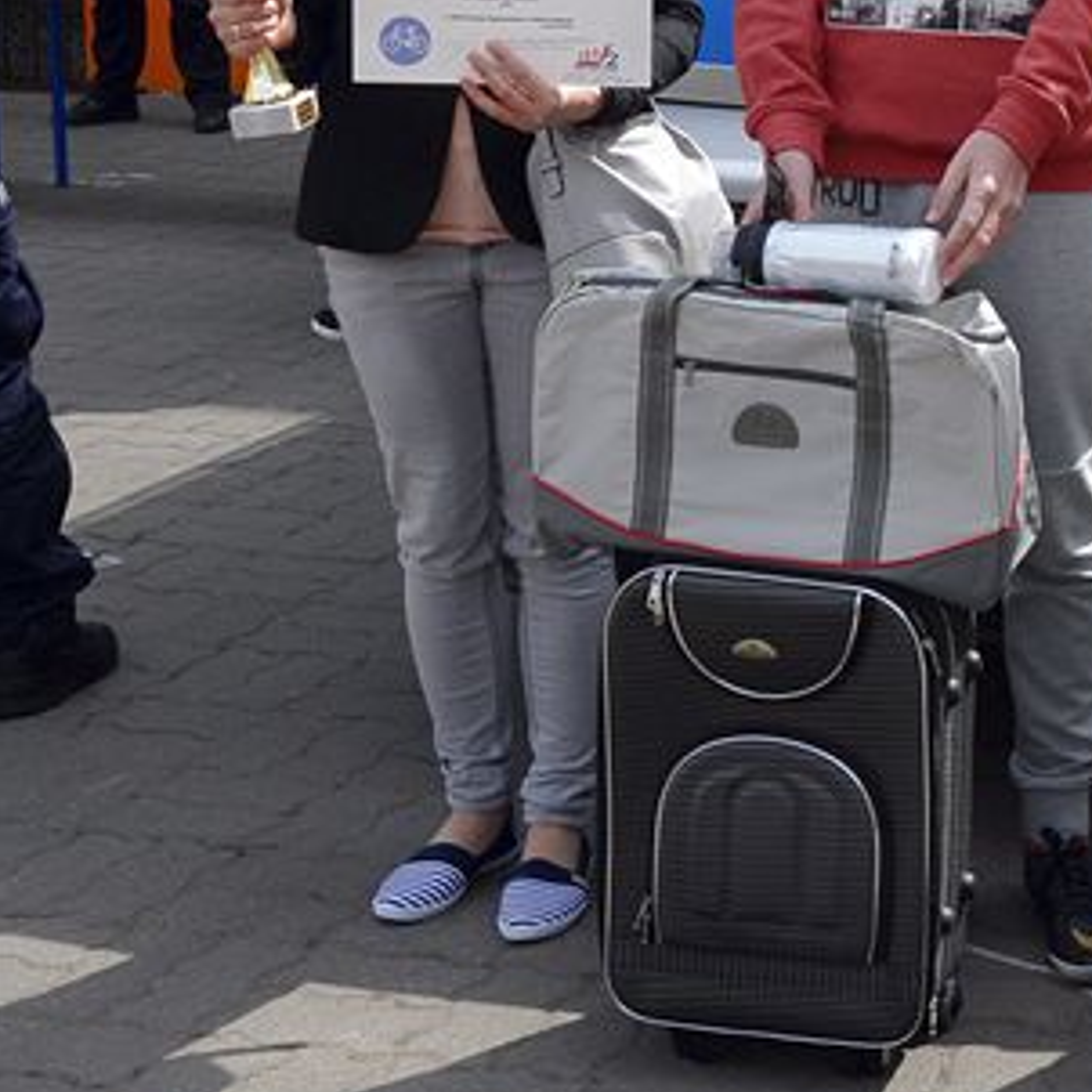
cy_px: 201
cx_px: 1410
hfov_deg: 21.0
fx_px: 2684
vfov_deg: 22.6
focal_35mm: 75
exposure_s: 1/500
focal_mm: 21
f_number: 11
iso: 500
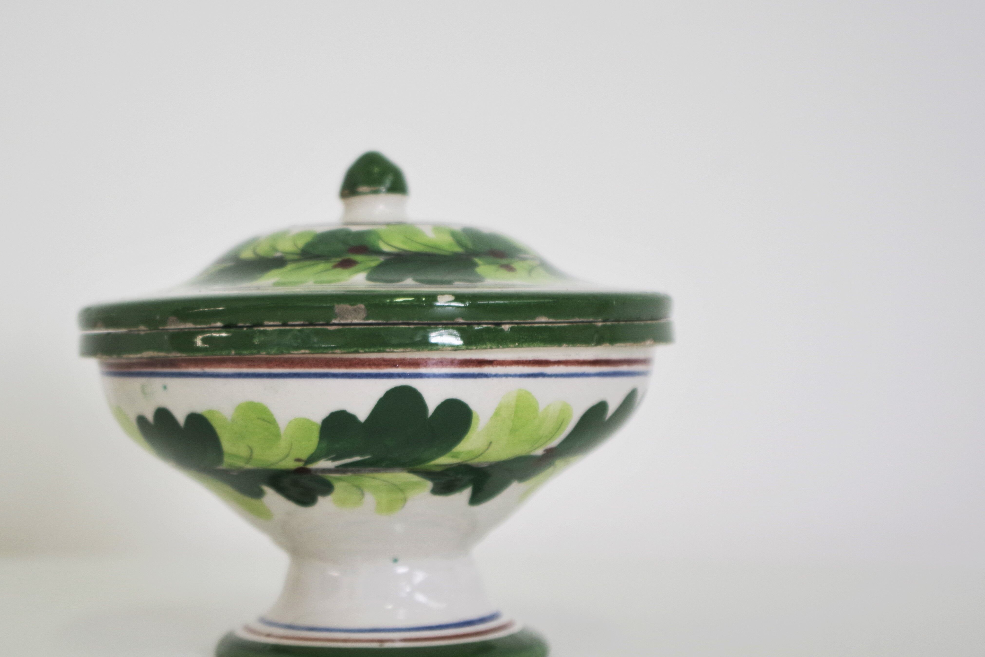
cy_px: 331
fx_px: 2107
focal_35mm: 77
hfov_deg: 26.3
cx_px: 391
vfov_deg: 17.7
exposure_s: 1/80
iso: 200
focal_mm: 35
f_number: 4.5
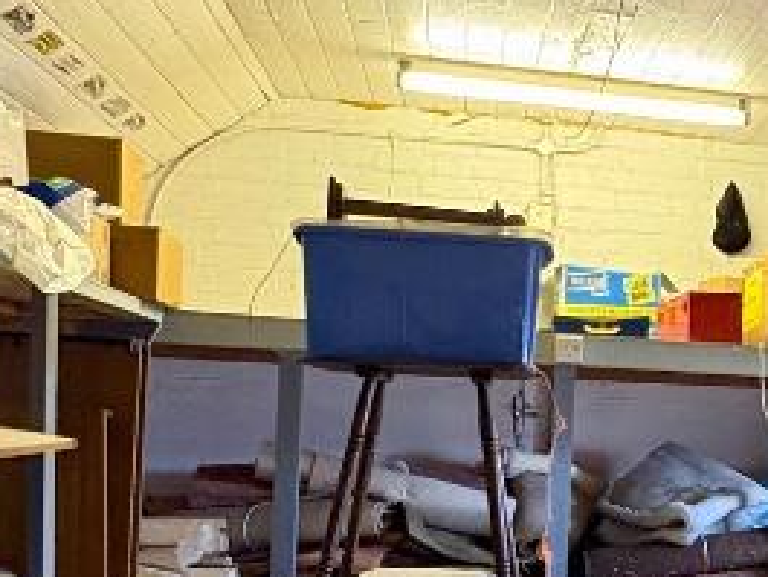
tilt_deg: +0.6
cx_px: 754
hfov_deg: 32.8
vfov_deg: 26.7
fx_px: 1199
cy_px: 435
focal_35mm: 54
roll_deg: -2.3
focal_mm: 2.22
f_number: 2.2
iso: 640
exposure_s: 1/50
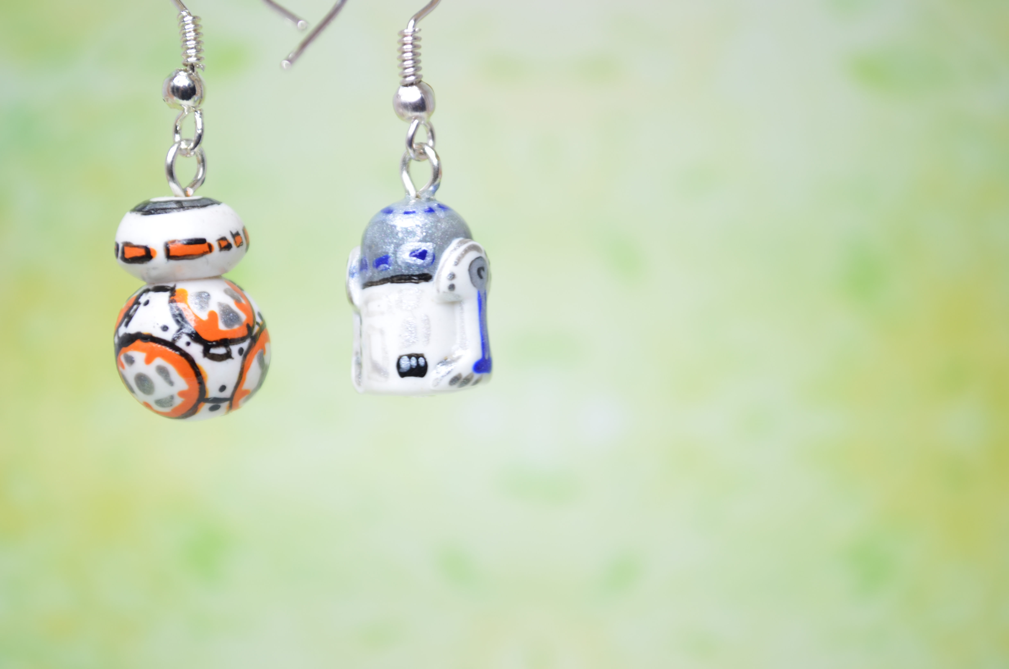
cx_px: 504
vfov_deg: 16.5
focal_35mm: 82
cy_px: 334
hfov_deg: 24.7
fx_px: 2308
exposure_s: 1/25
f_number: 5.6
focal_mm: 55
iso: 100
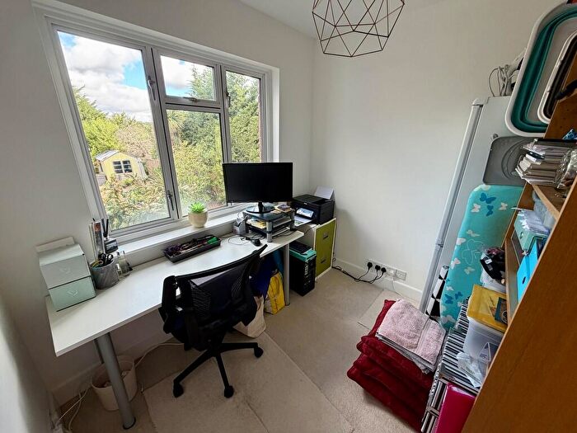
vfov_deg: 85.7
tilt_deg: -19.8
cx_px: 288
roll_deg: +0.1
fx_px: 233
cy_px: 216
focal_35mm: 14
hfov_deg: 102.1
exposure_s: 1/121
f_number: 2.2
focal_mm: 2.22
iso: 80
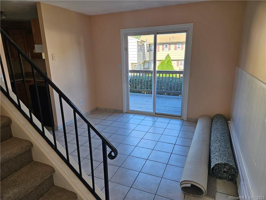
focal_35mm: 23
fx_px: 177
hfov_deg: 73.9
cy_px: 100
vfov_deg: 58.9
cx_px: 133
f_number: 1.8
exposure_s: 1/180
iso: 80
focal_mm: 5.4
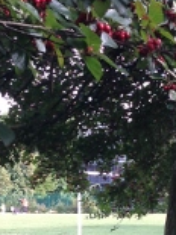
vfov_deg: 14.4
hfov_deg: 10.8
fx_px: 923
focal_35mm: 136
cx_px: 161
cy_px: 196
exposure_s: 1/120
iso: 50
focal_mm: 4.12
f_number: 2.4
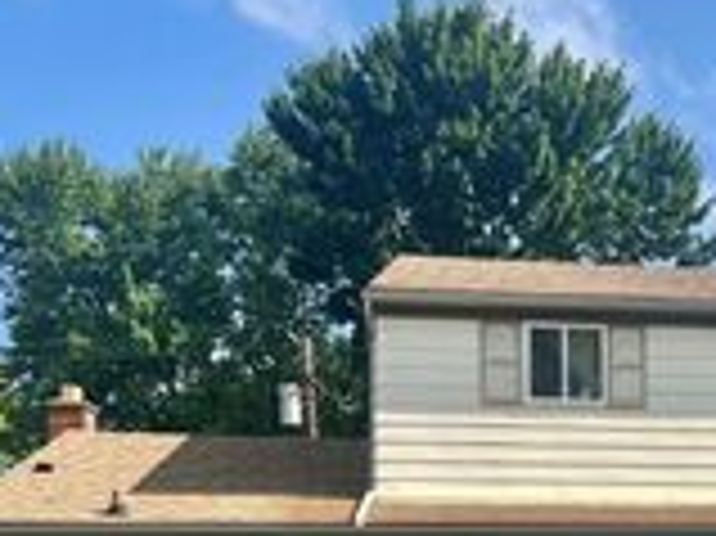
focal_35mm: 82
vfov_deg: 17.4
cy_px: 579
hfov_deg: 21.7
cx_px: 905
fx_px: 1695
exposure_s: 1/4274
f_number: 1.5
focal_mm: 5.7
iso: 50
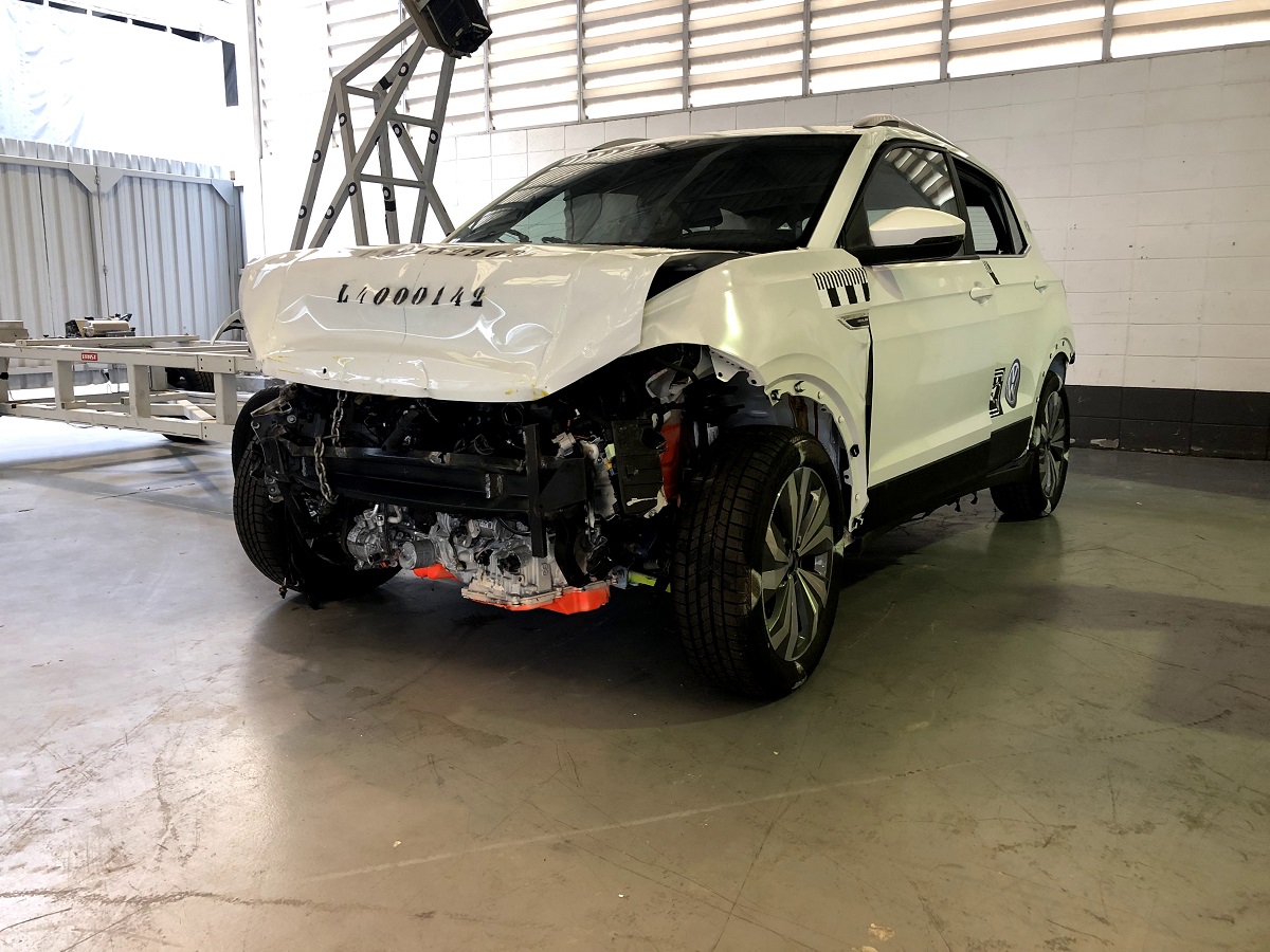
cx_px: 635
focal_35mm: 28
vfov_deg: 49.7
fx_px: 1027
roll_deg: +0.2
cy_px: 476
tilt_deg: -8.9
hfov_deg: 63.4
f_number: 1.8
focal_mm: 3.99
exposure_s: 1/15
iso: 40
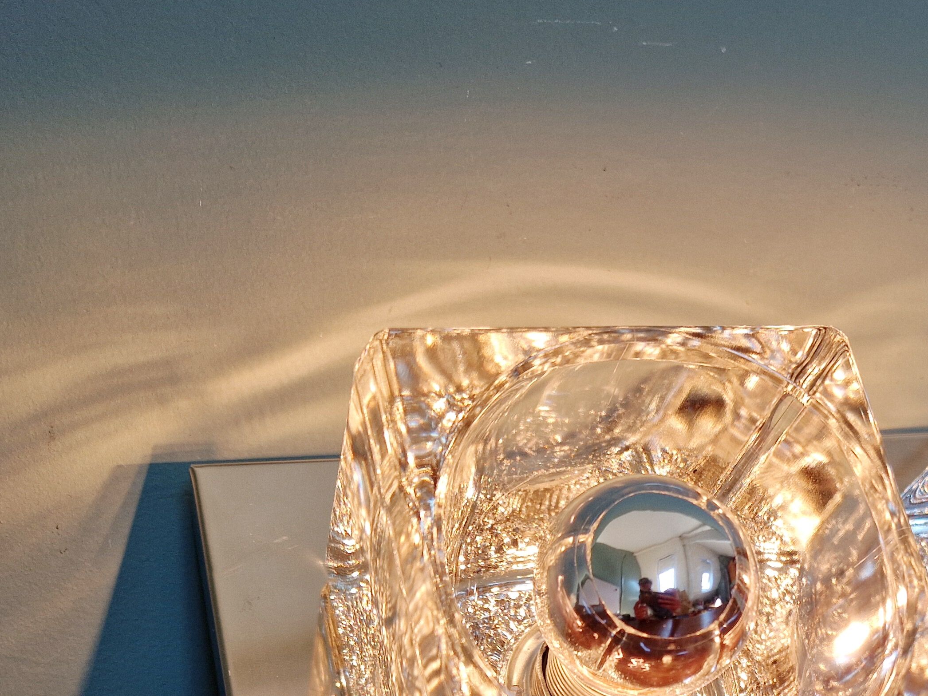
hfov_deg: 40.6
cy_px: 664
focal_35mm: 44
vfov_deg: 30.9
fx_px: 1180
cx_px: 781
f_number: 1.8
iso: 50
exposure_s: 1/115
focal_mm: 5.4
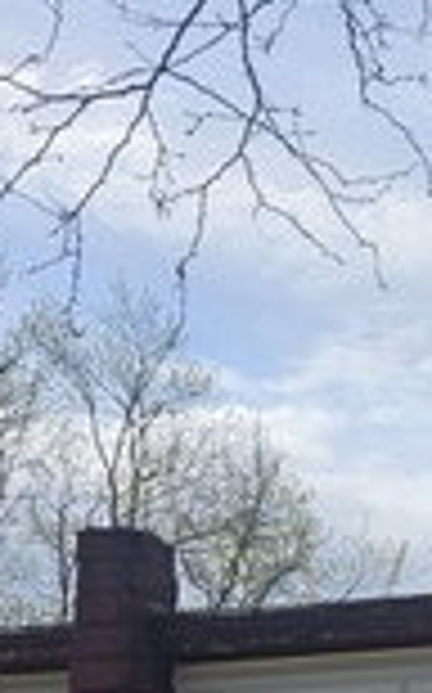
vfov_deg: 18.1
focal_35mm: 108
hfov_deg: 10.9
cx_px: 909
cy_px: 884
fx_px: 2038
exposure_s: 1/3134
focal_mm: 5.4
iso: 25
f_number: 1.8
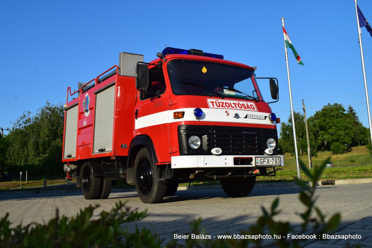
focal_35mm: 38
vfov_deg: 35.5
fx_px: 388
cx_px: 186
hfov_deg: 51.3
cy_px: 124
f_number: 11
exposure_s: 1/500
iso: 280
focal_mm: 25
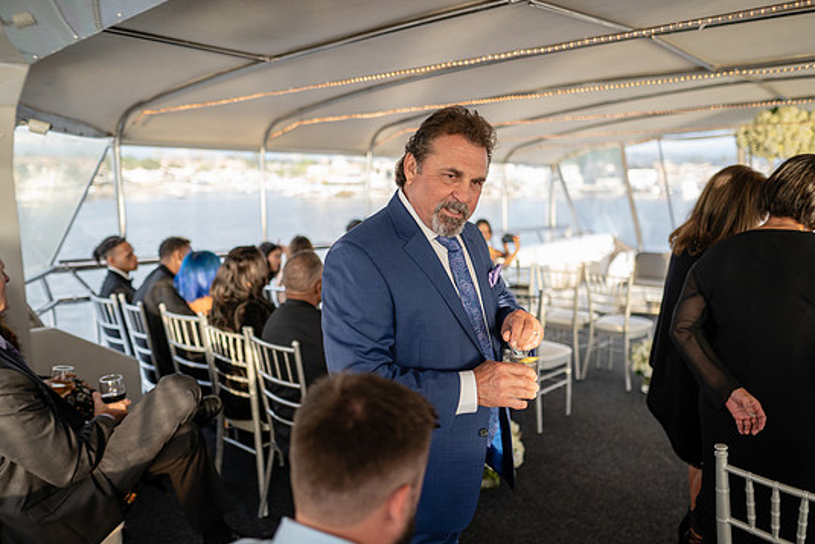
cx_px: 428
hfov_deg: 69.3
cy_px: 287
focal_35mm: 26
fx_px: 589
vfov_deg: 49.6
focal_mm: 24
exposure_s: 1/500
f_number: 1.4
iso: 250
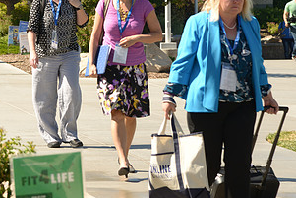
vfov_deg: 5.9
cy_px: 20
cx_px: 42
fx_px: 1900
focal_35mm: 231
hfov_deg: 8.9
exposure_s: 1/125
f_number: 8
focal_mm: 120
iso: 100
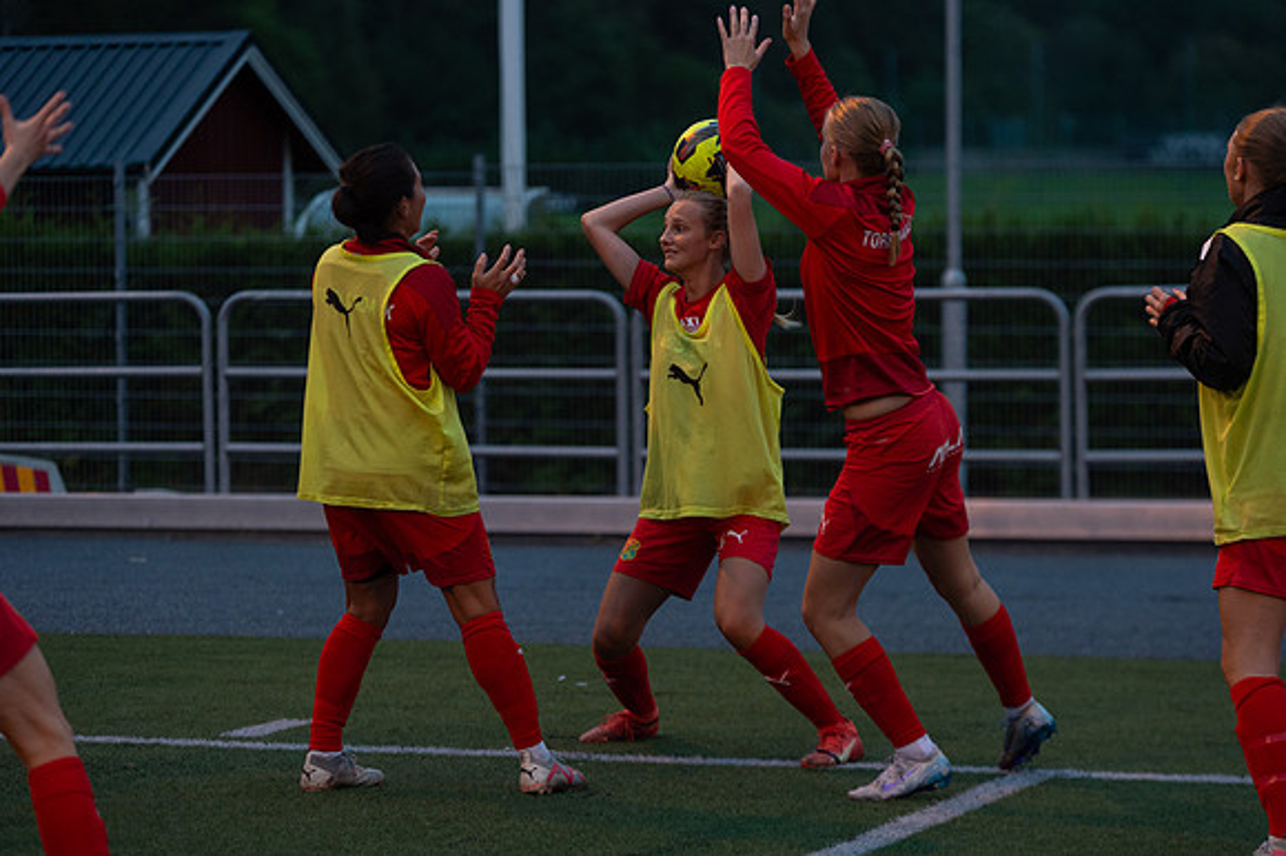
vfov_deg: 10.0
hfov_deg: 14.9
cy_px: 428
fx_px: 4913
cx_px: 643
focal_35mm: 138
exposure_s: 1/640
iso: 1400
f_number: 3.2
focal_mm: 130
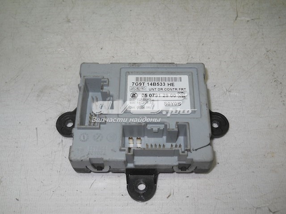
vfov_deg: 35.1
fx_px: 339
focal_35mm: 41
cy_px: 107
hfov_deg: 45.8
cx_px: 143
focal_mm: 6.72
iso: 80
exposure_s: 1/60
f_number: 5.5
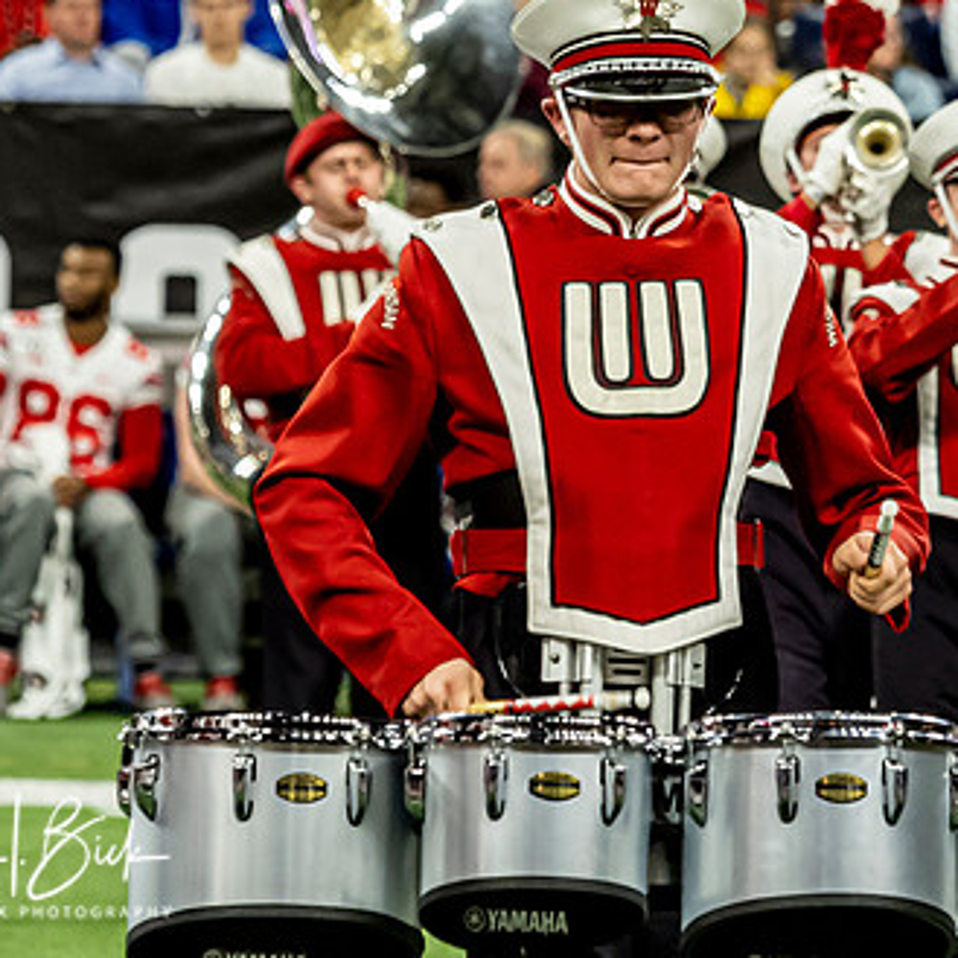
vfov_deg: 2.6
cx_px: 695
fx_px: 21354
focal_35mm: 682
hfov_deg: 2.6
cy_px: 363
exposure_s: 1/500
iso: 1600
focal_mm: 150
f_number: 4
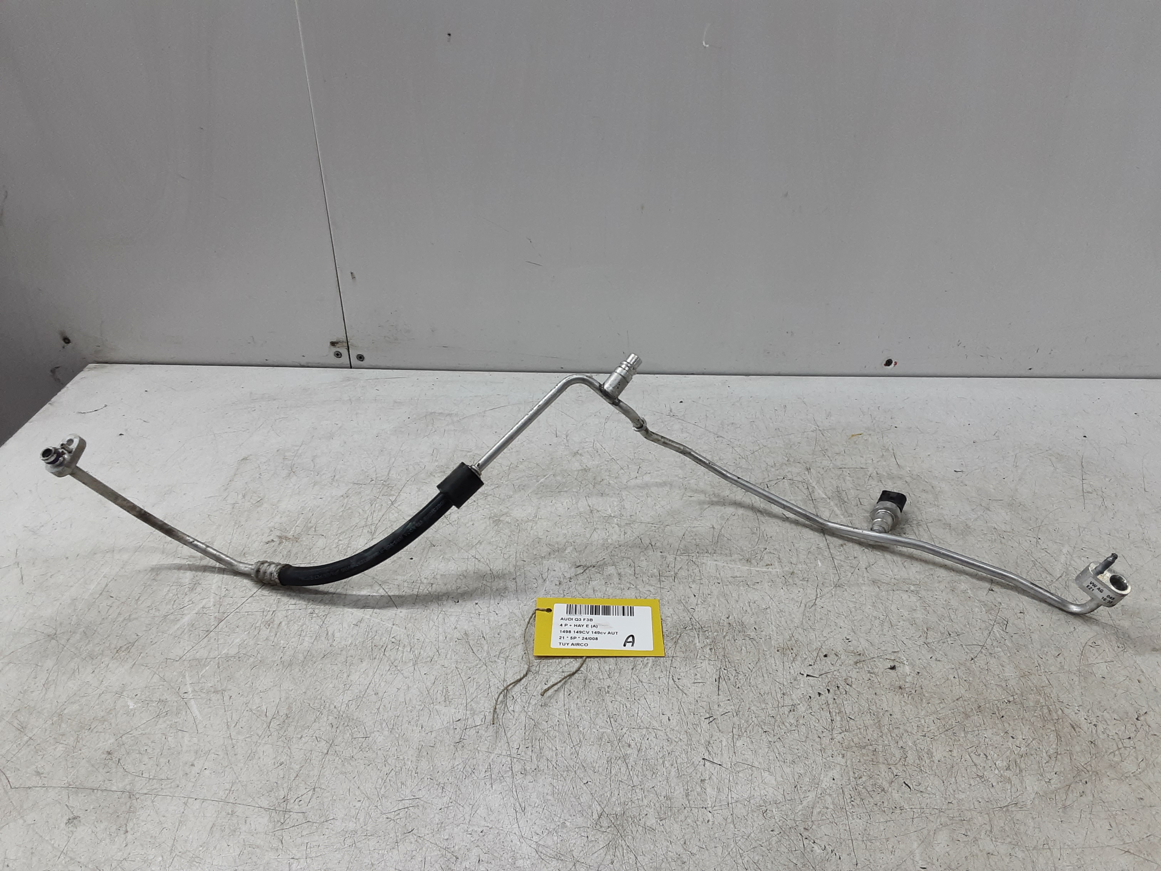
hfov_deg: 65.3
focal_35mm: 27
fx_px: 906
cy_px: 436
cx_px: 580
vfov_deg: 51.4
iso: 64
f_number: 1.9
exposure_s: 1/50
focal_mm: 2.91
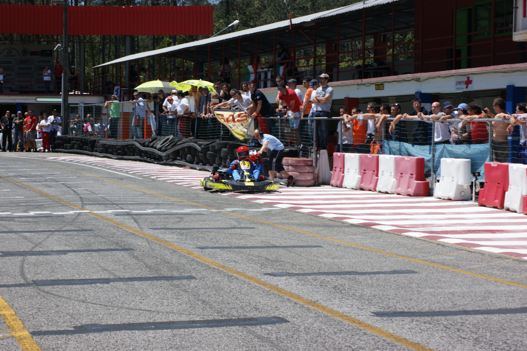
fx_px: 1331
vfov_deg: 15.0
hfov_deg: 22.4
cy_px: 175
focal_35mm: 91
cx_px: 261
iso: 100
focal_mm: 60
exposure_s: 1/160
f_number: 11
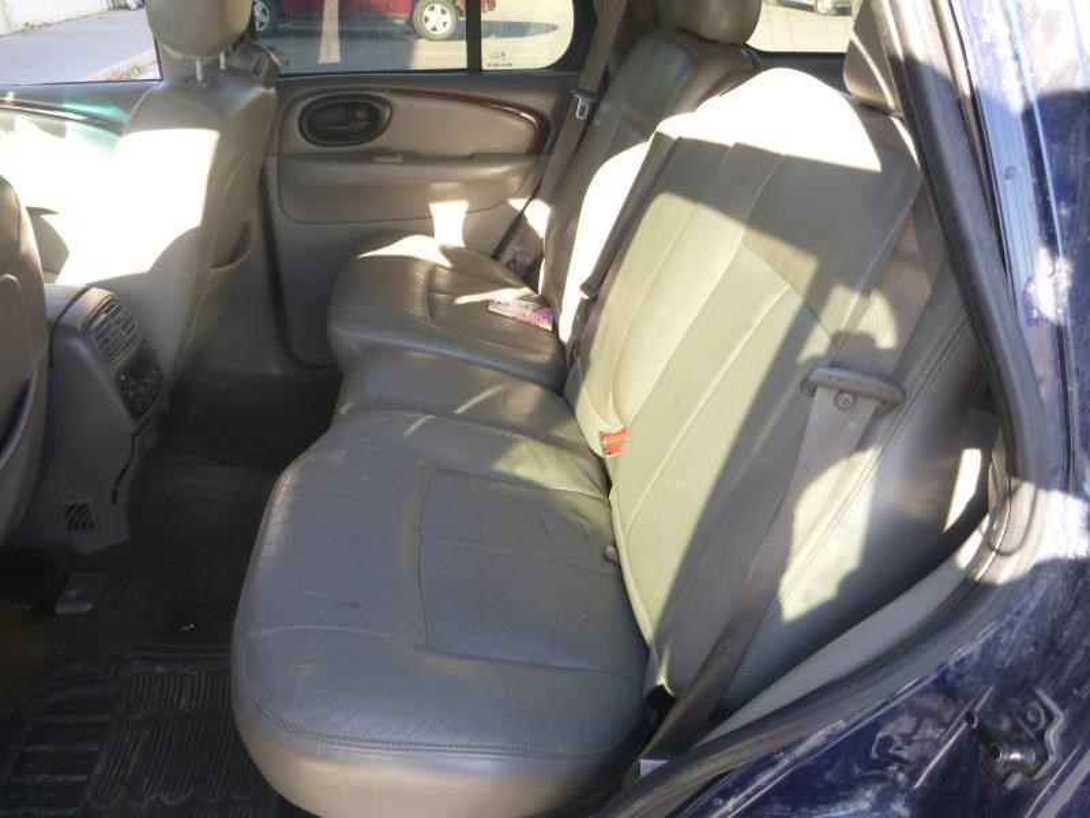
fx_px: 787
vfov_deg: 54.9
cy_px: 409
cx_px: 545
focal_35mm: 25
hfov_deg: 69.4
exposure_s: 1/60
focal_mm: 4.5
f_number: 3.9
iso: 160
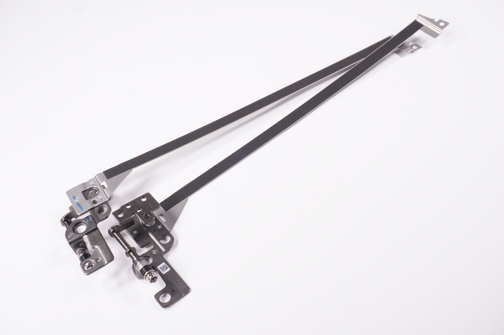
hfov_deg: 42.4
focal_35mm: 46
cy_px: 168
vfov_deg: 28.9
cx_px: 252
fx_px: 650
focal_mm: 31
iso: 800
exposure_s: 1/250
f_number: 9
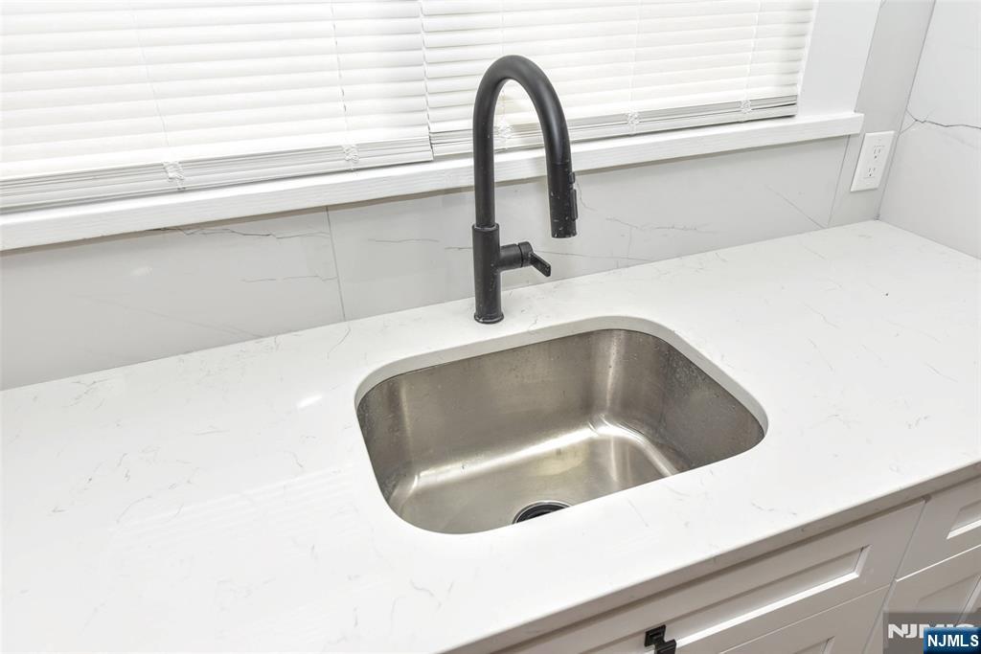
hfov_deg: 73.7
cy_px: 327
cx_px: 490
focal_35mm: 24
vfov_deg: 53.1
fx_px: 654
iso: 640
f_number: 5.6
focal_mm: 24
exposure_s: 1/125
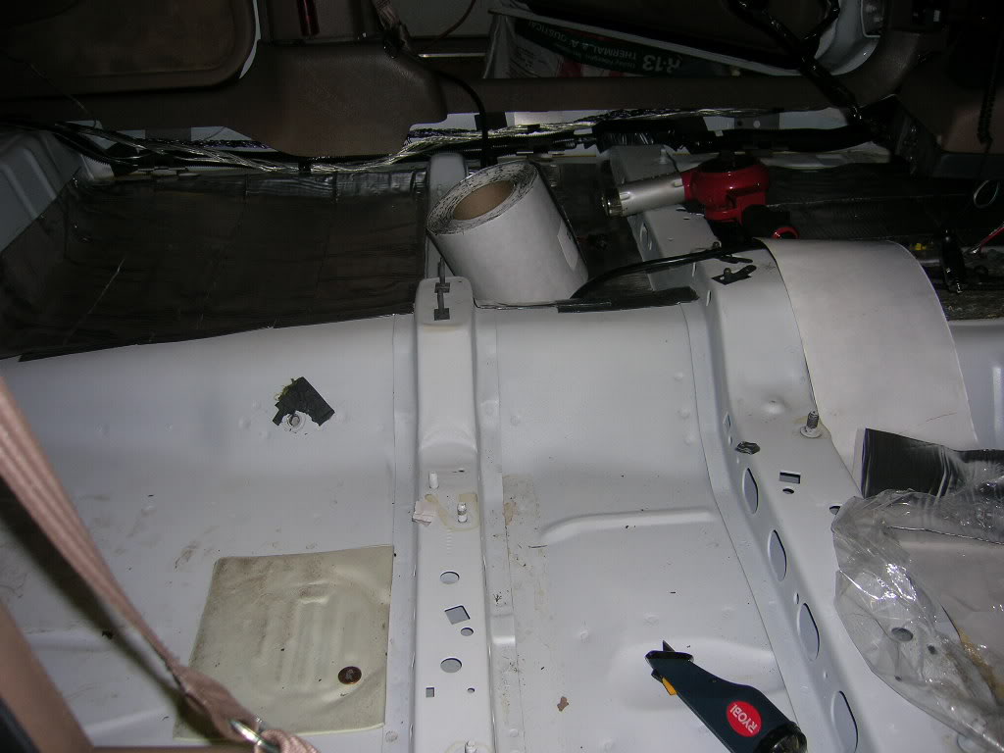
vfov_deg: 41.8
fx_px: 986
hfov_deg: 54.0
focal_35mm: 34
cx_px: 502
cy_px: 376
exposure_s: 1/60.1
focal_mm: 5.7
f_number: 2.9
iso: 50
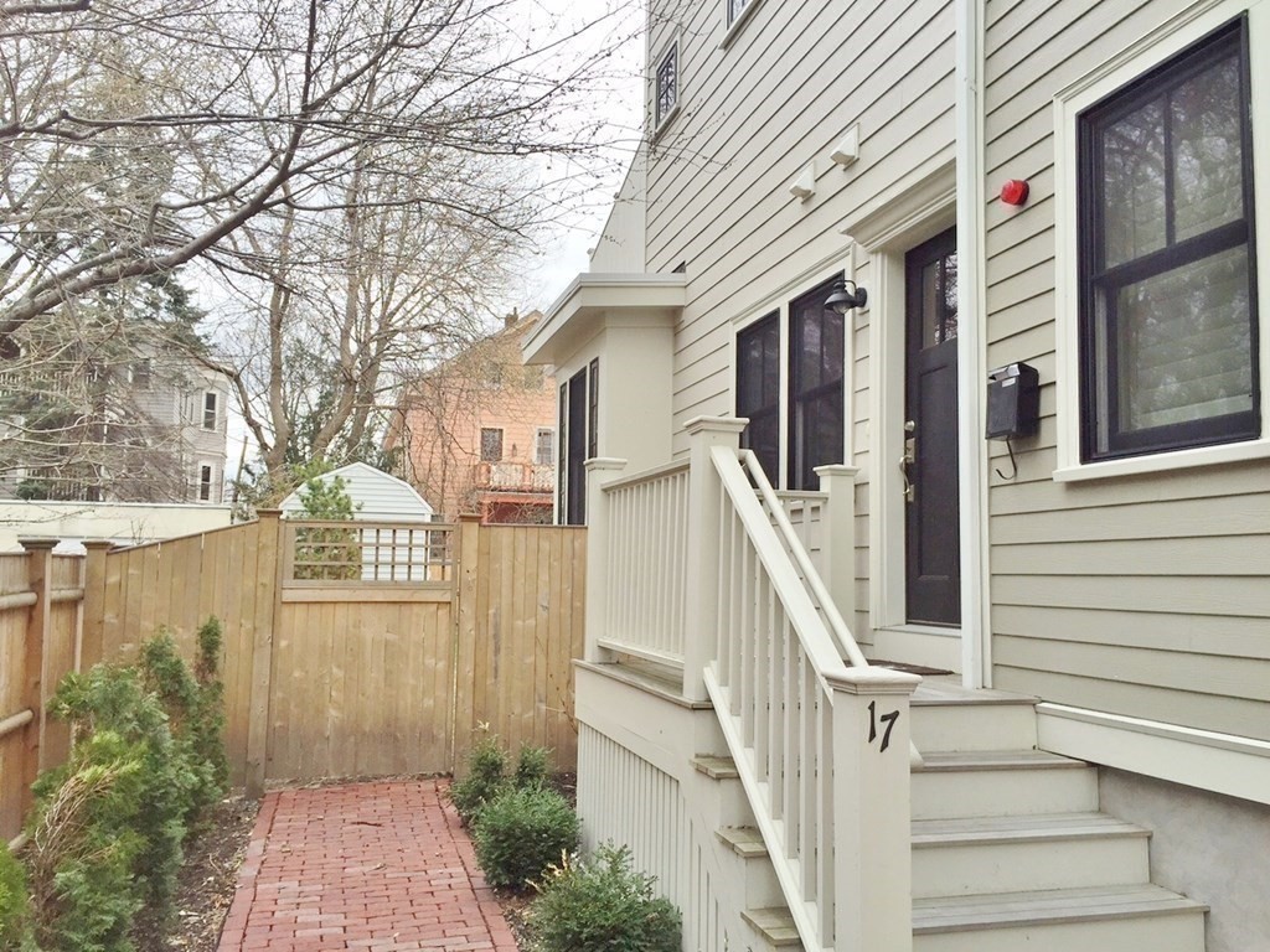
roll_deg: -0.9
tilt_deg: +5.2
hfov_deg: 61.7
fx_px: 1064
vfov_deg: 48.2
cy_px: 476
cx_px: 635
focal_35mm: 29
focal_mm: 4.15
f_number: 2.2
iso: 32
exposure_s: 1/682
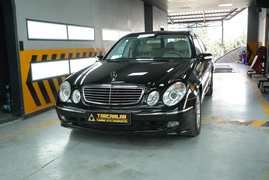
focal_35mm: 36
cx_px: 134
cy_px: 90
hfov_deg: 53.1
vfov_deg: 36.9
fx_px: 269
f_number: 4
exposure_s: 1/640
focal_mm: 36
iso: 2000
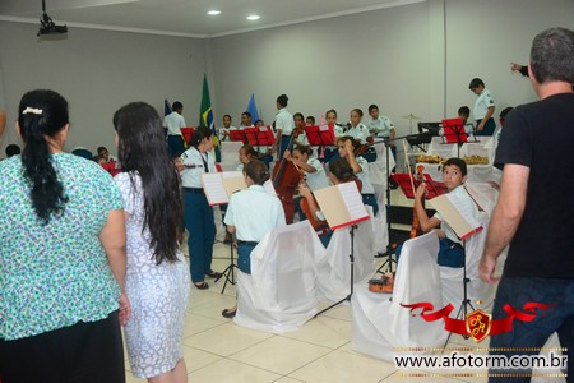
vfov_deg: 34.2
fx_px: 622
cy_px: 192
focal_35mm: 39
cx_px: 287
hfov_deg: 49.6
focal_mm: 26
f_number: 3.8
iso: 1600
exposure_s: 1/100
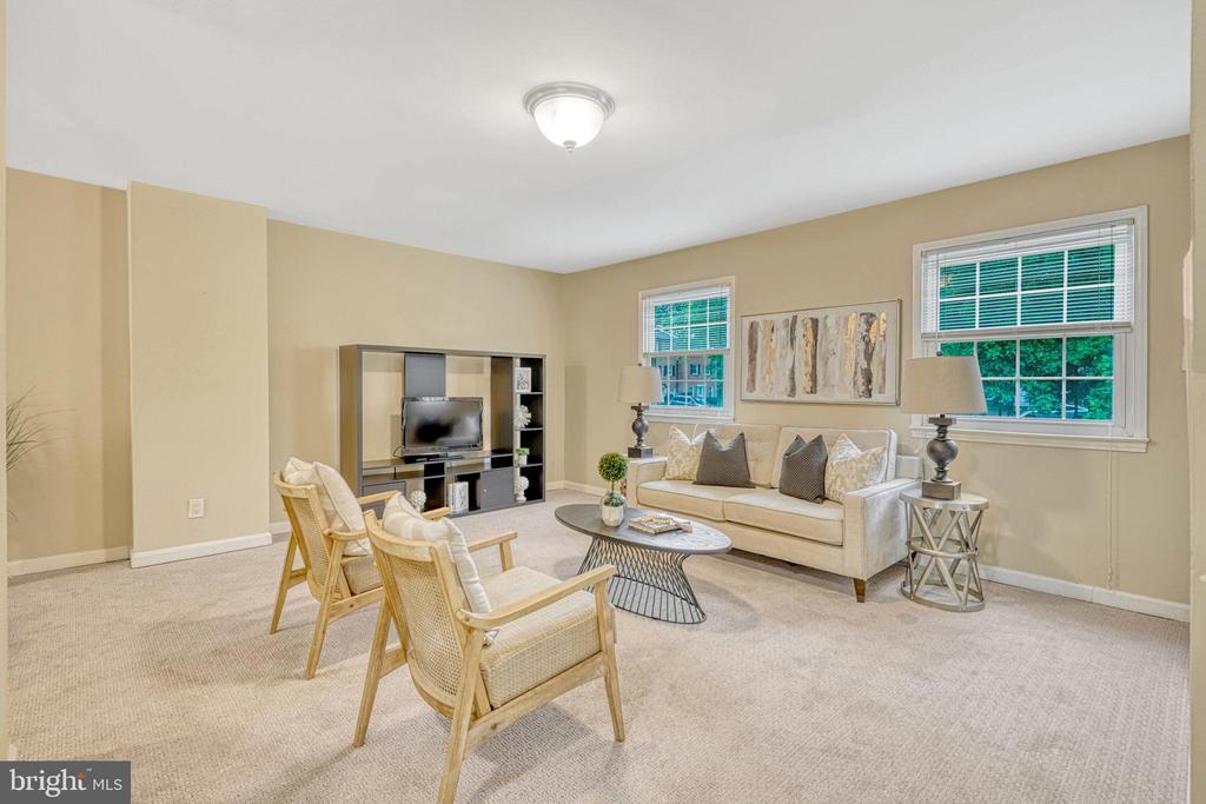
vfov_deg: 73.8
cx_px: 603
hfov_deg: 96.7
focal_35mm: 16
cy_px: 402
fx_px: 536
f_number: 8
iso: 1250
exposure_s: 1/6
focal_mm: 16
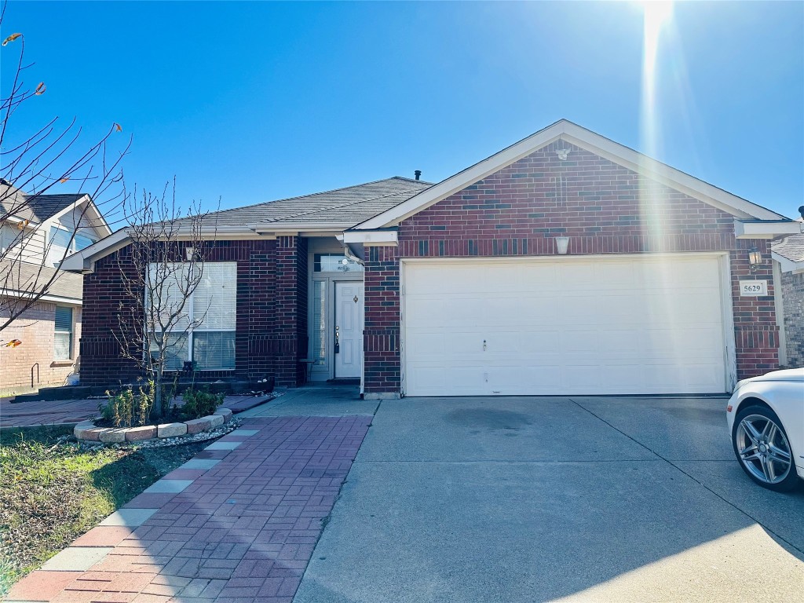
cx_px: 402
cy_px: 302
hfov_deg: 71.6
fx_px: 557
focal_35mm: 24
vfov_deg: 56.8
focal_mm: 6.86
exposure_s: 1/3861
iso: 80
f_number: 1.78
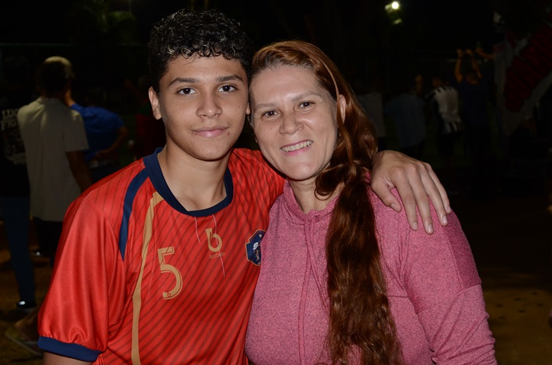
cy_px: 182
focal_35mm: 52
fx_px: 803
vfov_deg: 25.6
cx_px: 276
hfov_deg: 37.9
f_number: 4.5
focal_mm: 35
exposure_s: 1/60
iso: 640
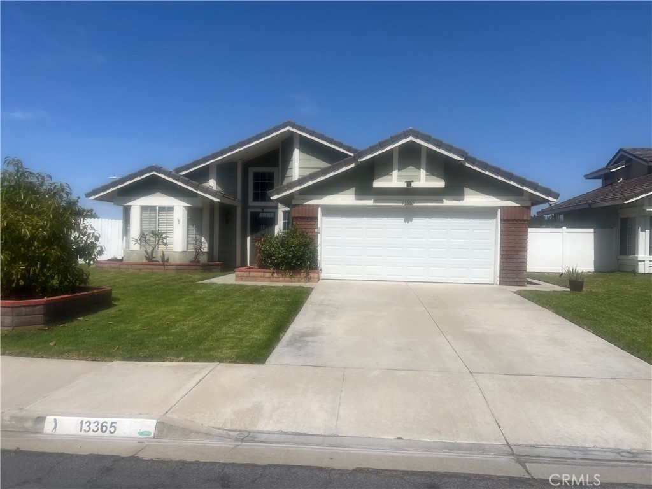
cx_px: 326
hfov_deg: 67.3
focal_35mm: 26
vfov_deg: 53.1
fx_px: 490
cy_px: 244
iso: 50
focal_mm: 5.7
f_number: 1.5
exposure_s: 1/9434
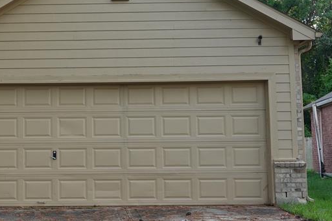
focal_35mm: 74
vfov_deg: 18.4
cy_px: 90
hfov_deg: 26.7
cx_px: 56
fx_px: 682
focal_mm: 13.7
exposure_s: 1/80
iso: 100
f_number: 3.2
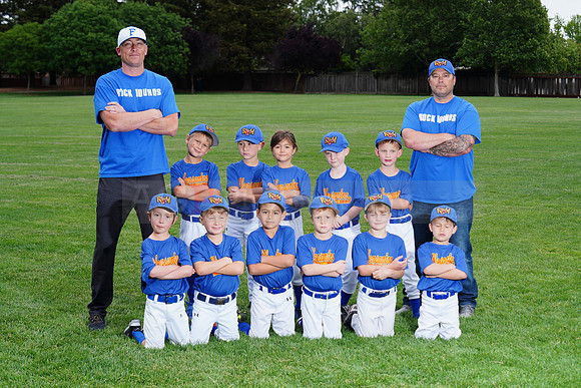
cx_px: 290
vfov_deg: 19.5
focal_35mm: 70
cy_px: 194
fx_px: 1130
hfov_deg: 28.8
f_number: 8
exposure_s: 1/200
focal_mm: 70
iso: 200
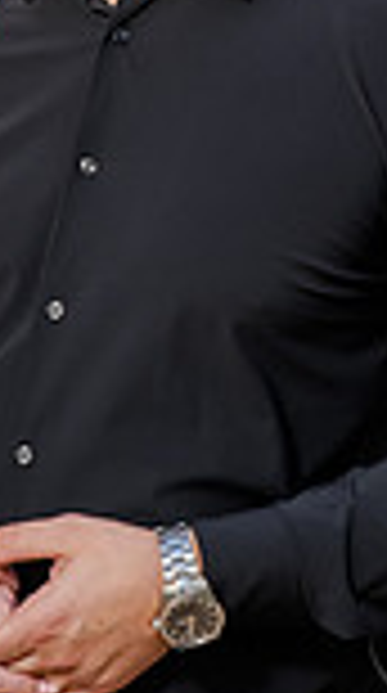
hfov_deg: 8.6
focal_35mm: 138
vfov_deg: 15.1
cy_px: -135
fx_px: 2531
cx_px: -72
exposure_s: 1/250
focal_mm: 45
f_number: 5.6
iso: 200
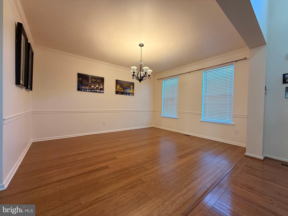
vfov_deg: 85.7
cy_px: 108
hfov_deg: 102.1
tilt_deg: -1.2
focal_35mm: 14
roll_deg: -0.8
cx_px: 144
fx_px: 116
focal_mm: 2.22
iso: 320
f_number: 2.2
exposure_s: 1/120
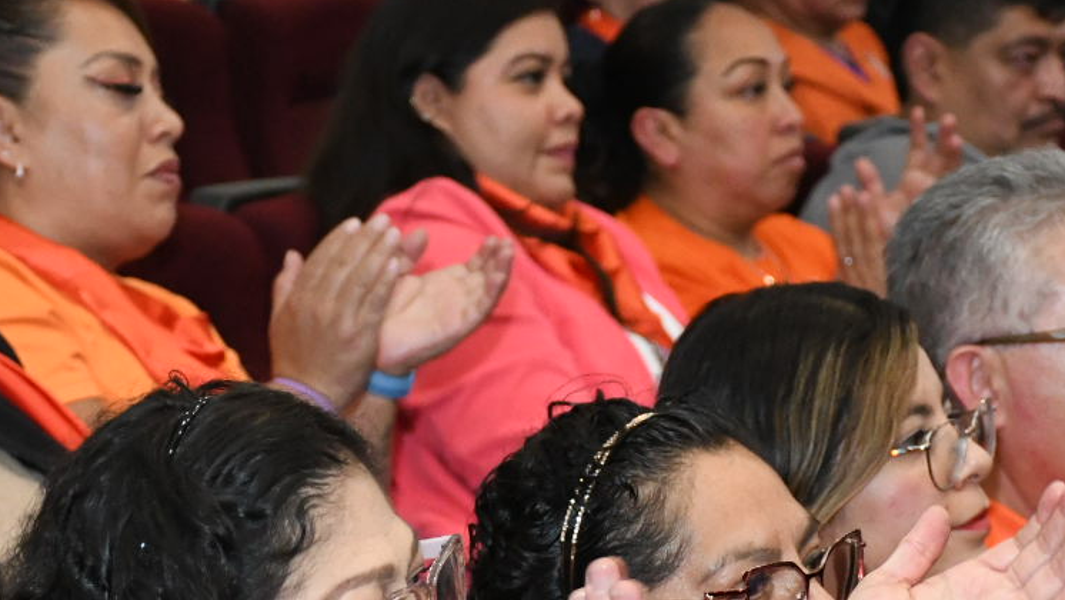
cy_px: 720
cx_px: 695
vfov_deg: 6.3
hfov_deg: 11.3
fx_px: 5395
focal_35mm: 191
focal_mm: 56
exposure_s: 1/100
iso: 5000
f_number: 5.6
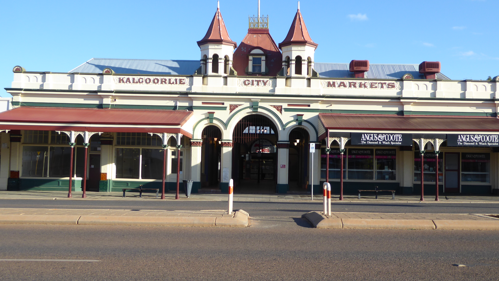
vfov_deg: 29.7
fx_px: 529
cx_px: 248
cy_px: 143
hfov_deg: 50.5
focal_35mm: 40
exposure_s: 1/400
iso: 80
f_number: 3.7
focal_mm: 6.3
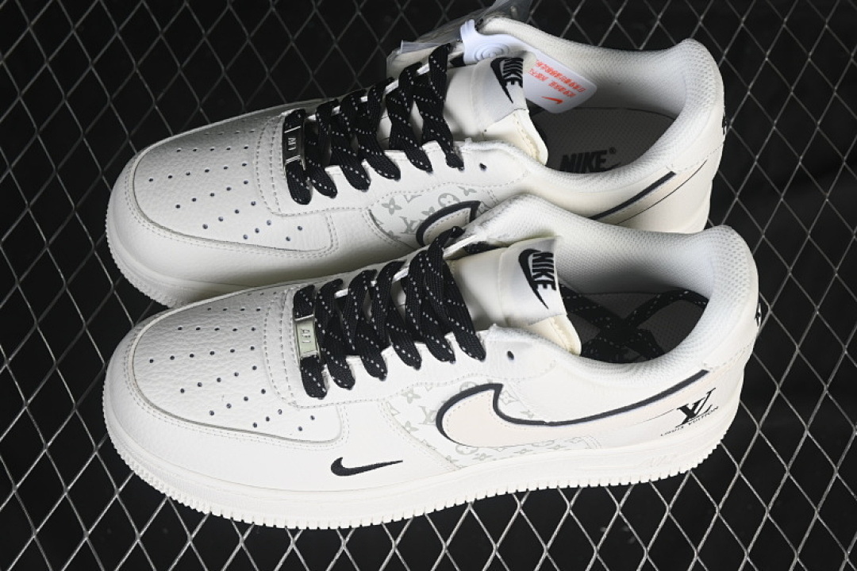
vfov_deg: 18.2
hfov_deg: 27.0
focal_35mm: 75
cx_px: 428
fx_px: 1785
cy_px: 286
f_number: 7.1
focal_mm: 50
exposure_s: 1/80
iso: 160
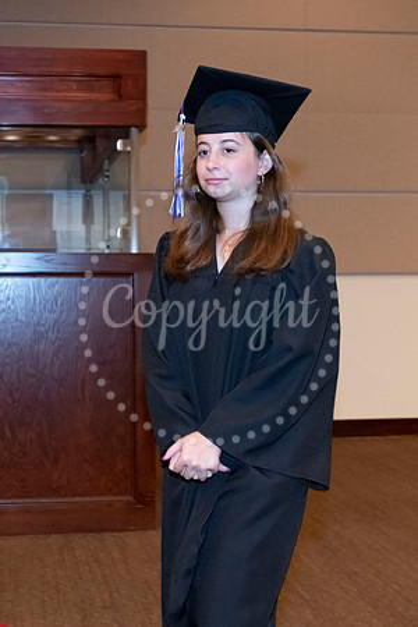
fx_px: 914
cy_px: 314
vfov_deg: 37.9
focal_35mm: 53
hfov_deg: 25.6
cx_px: 126
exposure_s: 1/125
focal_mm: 35
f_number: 5.6
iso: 6400
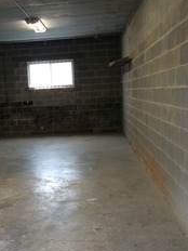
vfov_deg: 39.5
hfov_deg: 29.9
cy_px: 153
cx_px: 51
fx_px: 348
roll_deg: +2.5
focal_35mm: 48
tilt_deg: -5.8
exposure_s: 1/30
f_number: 2.2
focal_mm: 4.15
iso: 50
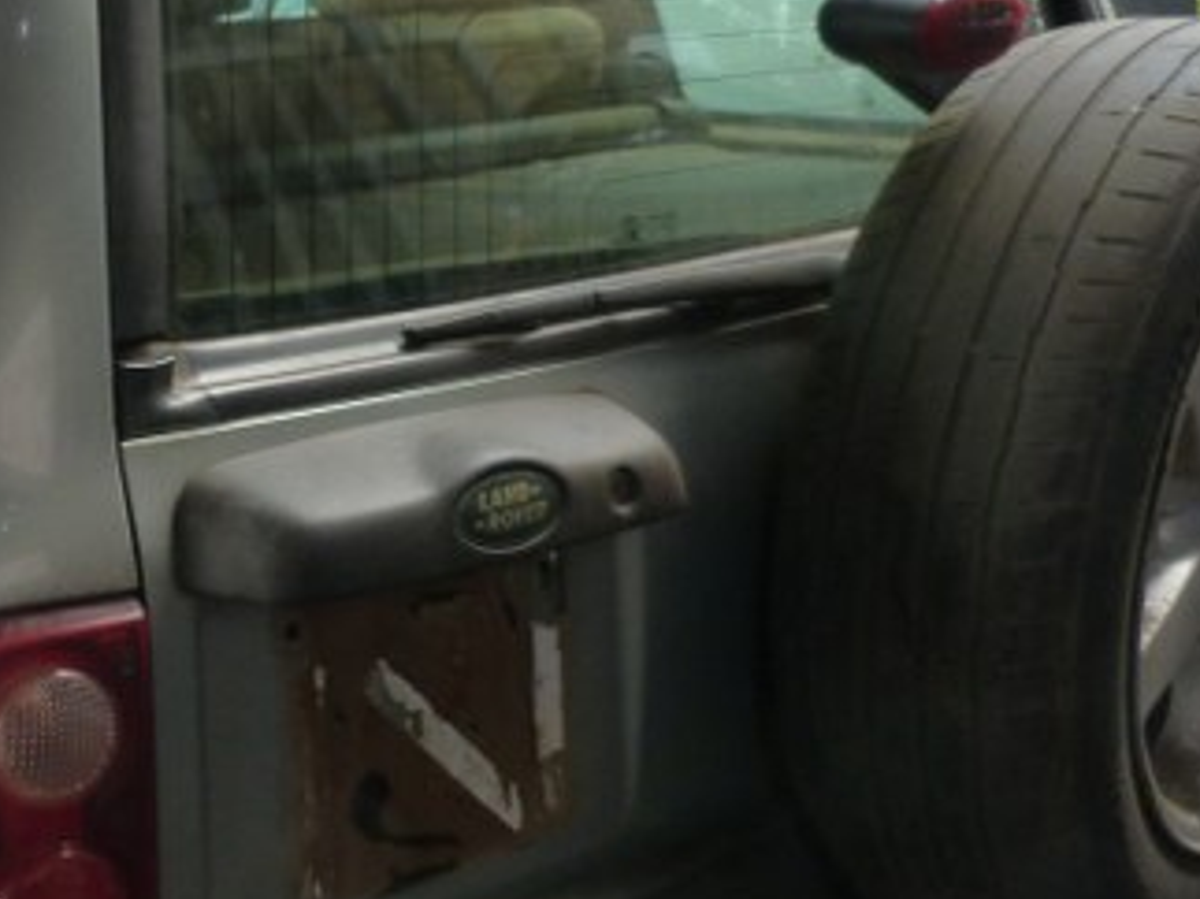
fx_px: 2148
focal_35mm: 62
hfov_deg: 29.4
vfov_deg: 23.6
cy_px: 546
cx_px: 37
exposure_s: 1/60
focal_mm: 4.5
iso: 160
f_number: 2.8
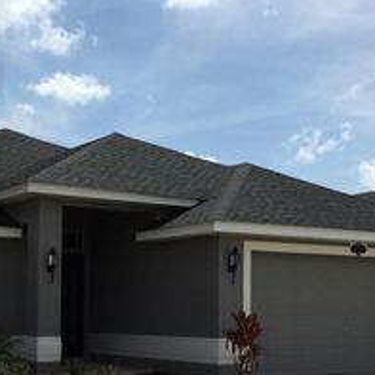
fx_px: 797
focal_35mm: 65
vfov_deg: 25.9
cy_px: 307
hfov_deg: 26.3
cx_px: 118
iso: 32
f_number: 2.2
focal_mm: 4.15
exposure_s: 1/3049
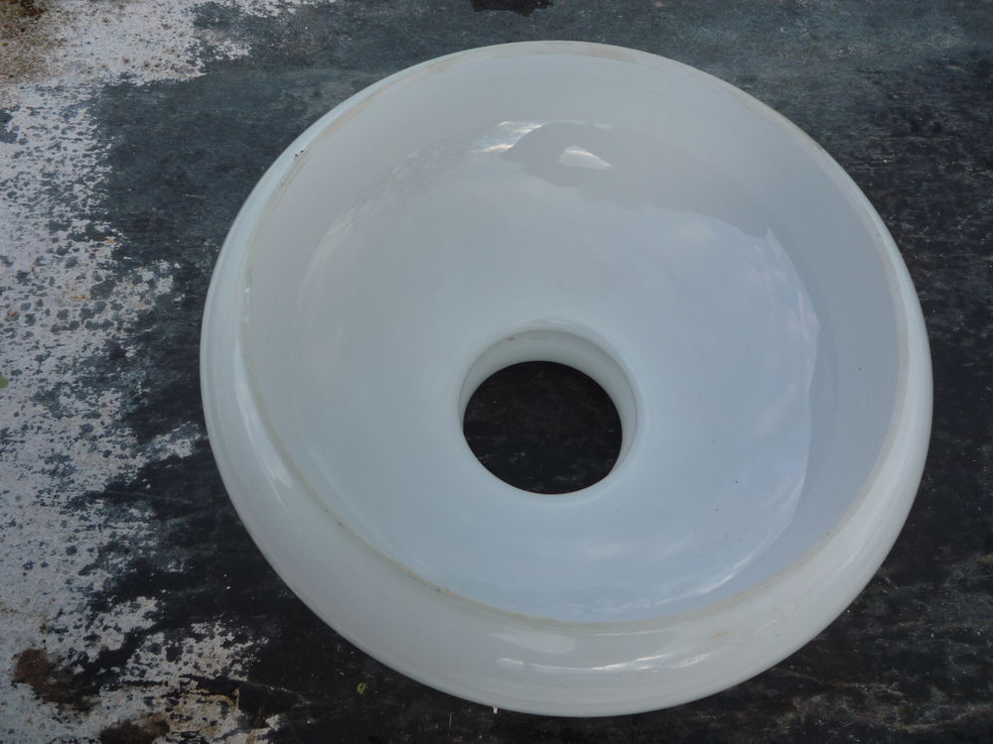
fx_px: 861
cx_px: 496
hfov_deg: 60.0
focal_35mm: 30
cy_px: 372
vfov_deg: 46.8
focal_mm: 5.2
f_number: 3.3
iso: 100
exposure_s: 1/80
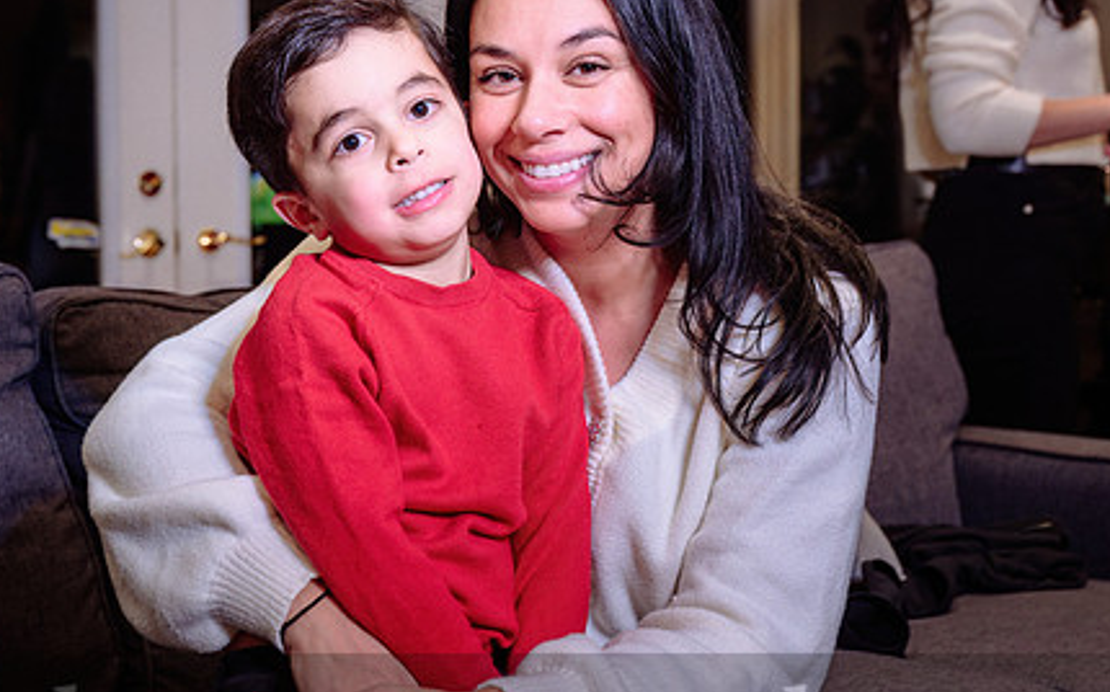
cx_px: 400
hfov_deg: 31.4
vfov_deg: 20.0
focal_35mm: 65
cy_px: 337
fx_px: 1965
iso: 500
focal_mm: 43
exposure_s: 1/50
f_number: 4.5
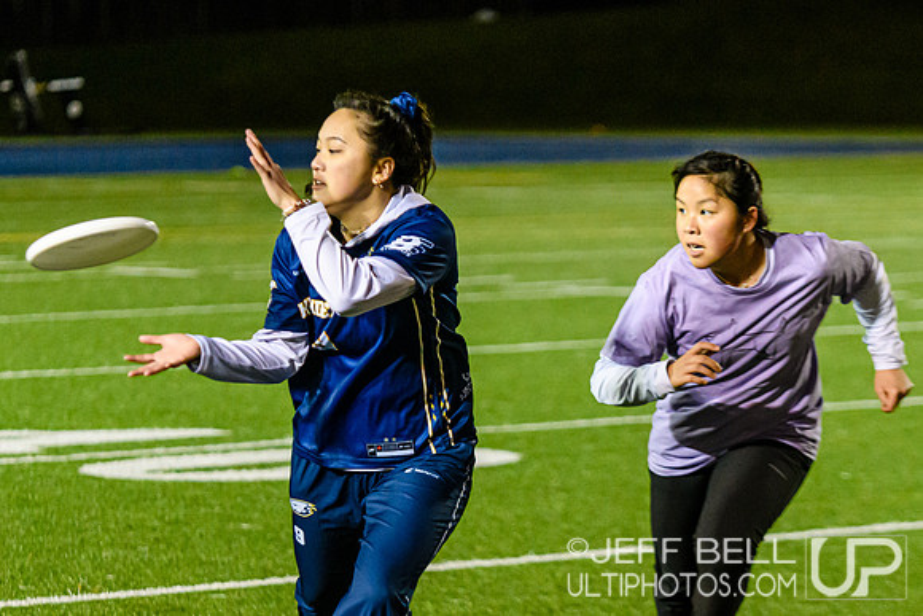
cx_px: 358
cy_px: 366
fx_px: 5761
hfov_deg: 9.2
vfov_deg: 6.1
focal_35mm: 225
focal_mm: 112
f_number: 3.2
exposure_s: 1/800
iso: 4000
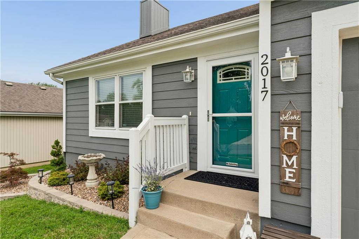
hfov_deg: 82.3
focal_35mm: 21
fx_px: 205
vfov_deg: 60.4
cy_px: 120
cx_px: 180
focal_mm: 20.6
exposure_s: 1/20
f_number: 22
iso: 100
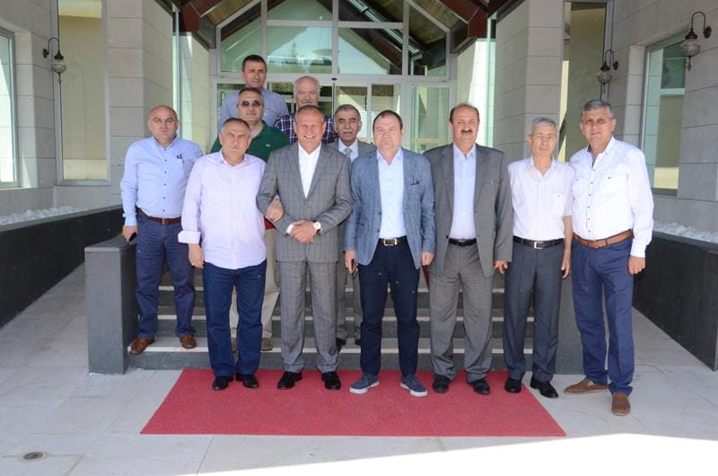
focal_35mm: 36
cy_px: 238
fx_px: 717
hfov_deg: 53.2
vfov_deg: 36.7
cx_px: 359
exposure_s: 1/250
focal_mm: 24
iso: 2000
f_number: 20
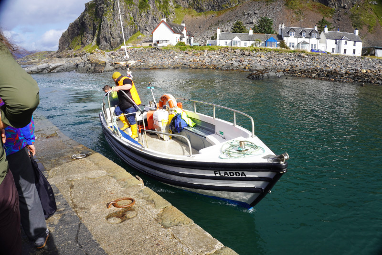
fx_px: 255
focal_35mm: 24
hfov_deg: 73.8
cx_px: 191
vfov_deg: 53.1
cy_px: 128
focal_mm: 16
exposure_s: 1/160
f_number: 10
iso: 100
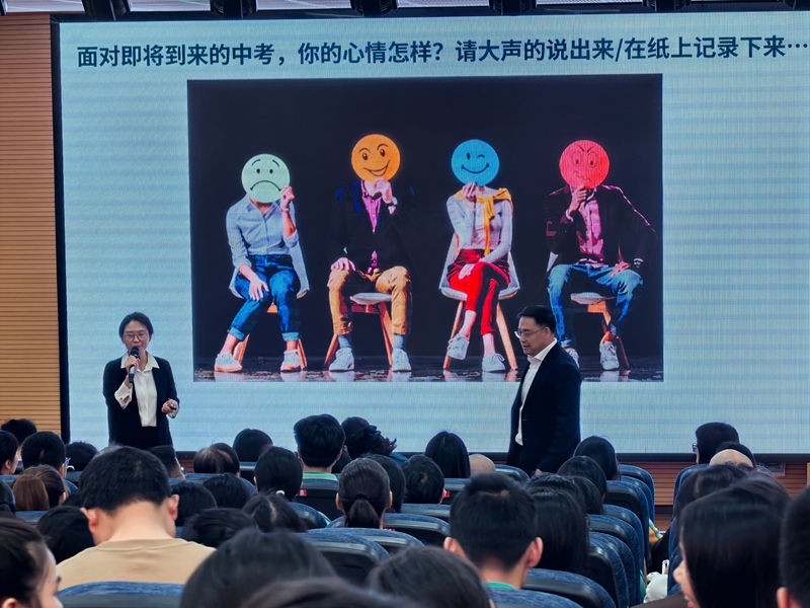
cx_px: 405
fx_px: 2410
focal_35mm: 103
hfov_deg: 19.1
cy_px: 304
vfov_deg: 14.4
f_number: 2.1
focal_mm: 15
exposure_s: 1/100
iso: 50
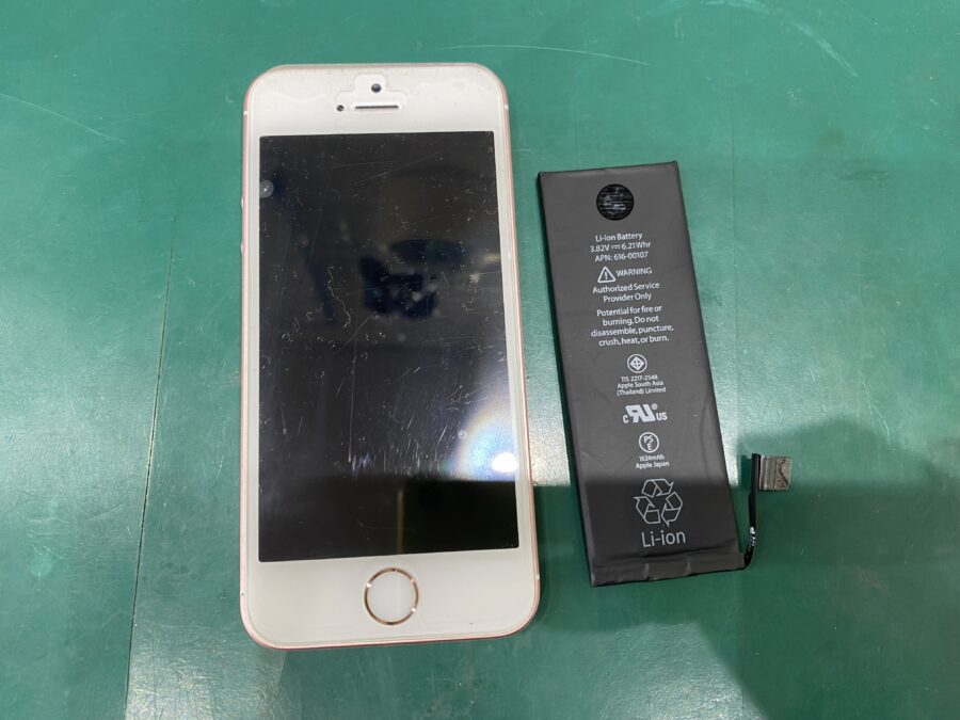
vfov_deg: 53.1
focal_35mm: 26
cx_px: 480
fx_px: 721
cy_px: 360
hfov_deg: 67.3
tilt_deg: -79.4
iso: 64
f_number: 1.8
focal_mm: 4.25
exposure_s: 1/50
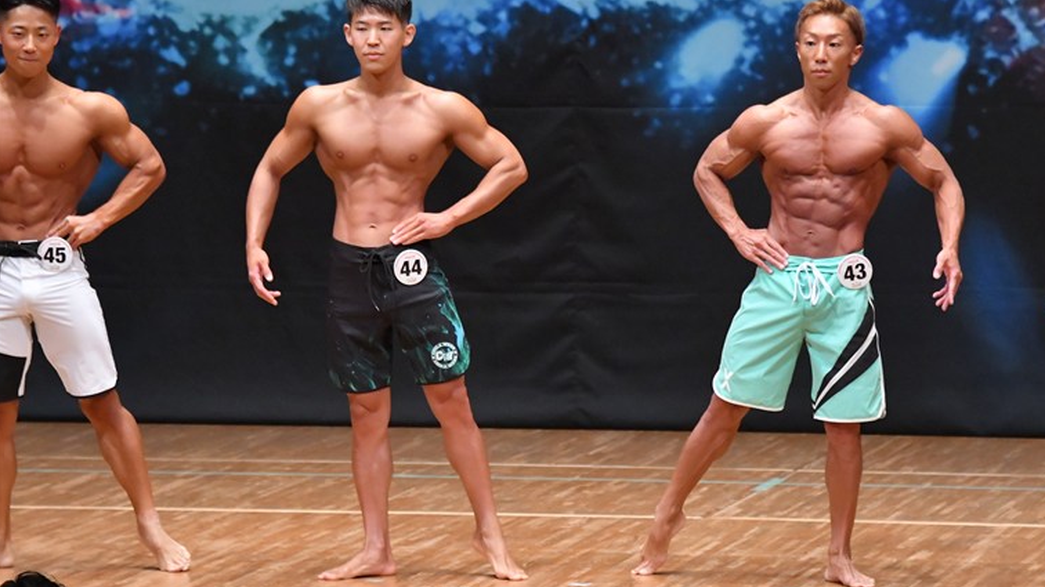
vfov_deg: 4.2
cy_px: 287
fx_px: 8035
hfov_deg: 7.4
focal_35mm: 290
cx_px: 529
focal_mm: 180
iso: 8000
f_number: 5.6
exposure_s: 1/400
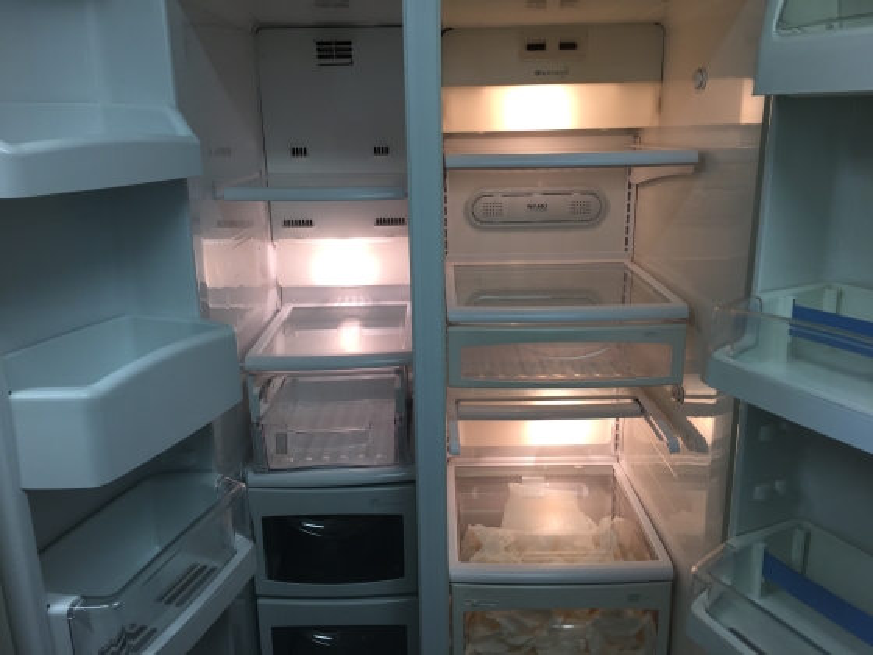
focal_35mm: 29
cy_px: 328
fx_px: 731
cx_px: 436
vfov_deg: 48.2
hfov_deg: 61.7
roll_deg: +1.3
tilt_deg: -16.6
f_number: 2.2
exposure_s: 1/60
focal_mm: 4.15
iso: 32
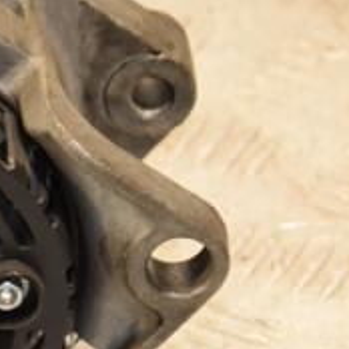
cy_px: 271
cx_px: -187
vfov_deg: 5.0
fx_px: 4004
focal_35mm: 351
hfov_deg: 5.0
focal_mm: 80
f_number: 5.3
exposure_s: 1/160
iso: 800
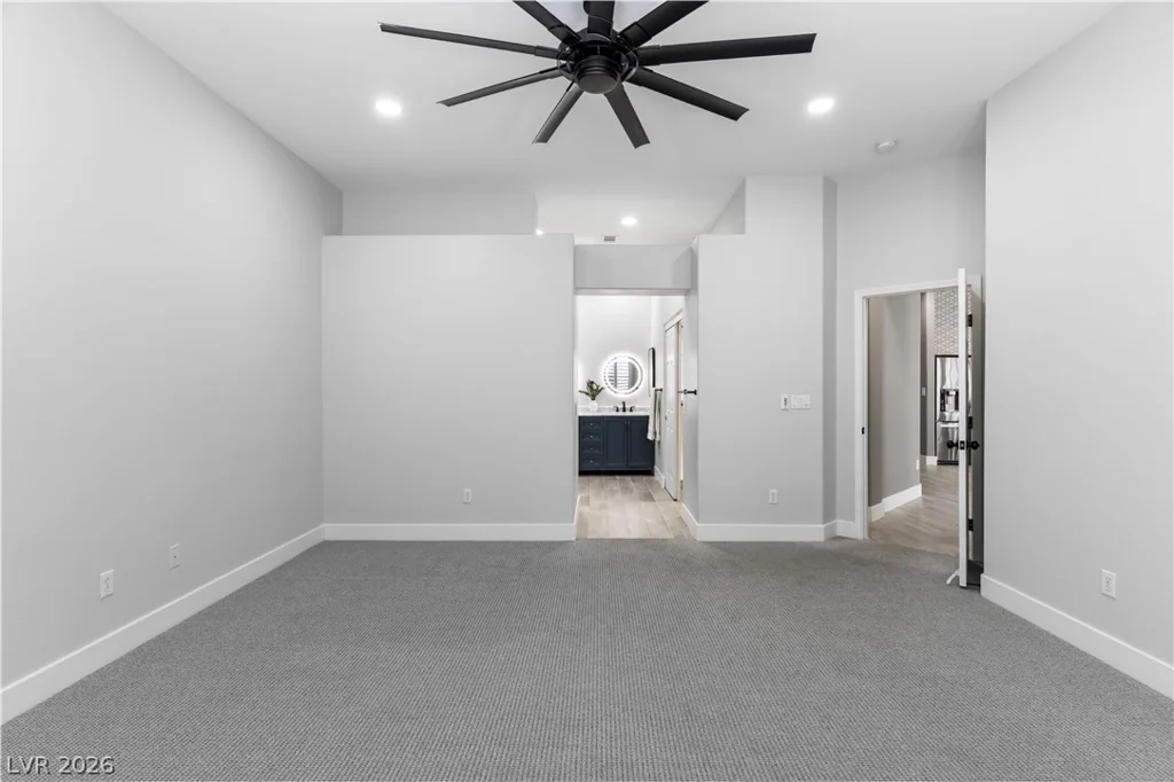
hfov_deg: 93.3
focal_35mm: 17
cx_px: 587
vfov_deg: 70.4
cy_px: 391
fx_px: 554
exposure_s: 1/10
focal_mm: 17
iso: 500
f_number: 8
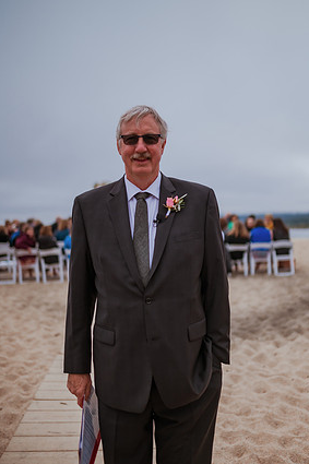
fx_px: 477
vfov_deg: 51.9
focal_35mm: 37
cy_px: 228
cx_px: 161
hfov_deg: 35.9
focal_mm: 35
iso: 400
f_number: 1.4
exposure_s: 1/8000
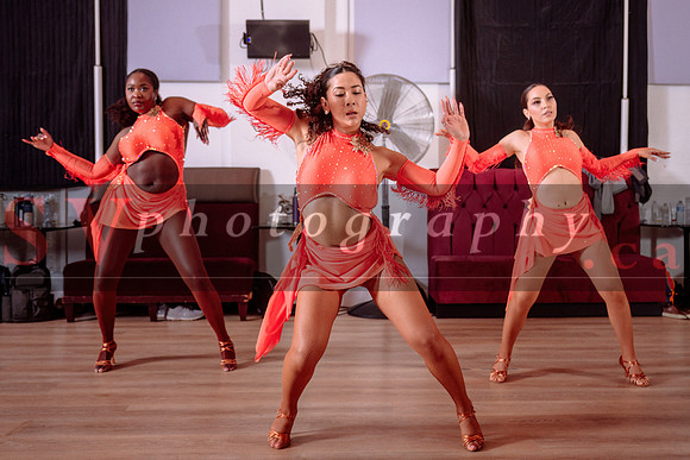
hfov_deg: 50.0
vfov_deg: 34.6
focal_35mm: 39
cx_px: 372
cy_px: 210
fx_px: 739
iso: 800
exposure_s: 1/200
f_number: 3.5
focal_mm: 30
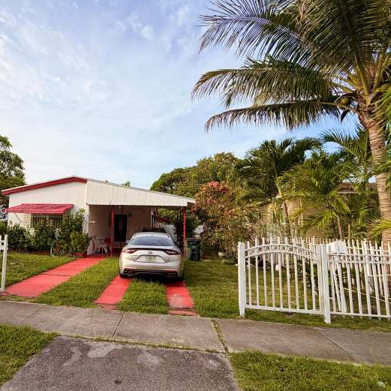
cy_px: 209
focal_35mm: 19
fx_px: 243
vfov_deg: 77.6
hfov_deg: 74.6
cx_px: 122
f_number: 2.2
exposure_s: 1/770
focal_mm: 2.22
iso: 32
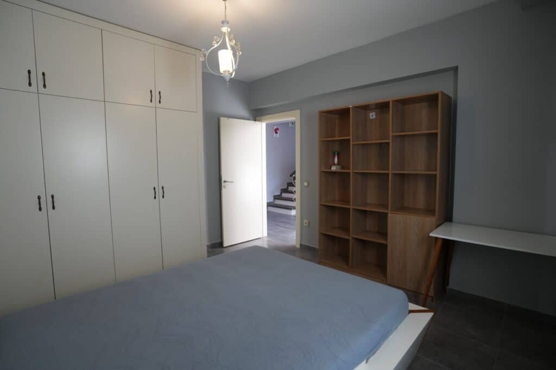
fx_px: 262
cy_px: 185
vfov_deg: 70.4
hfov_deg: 93.3
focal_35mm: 17
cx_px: 278
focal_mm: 17
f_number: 4
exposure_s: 1/160
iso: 800
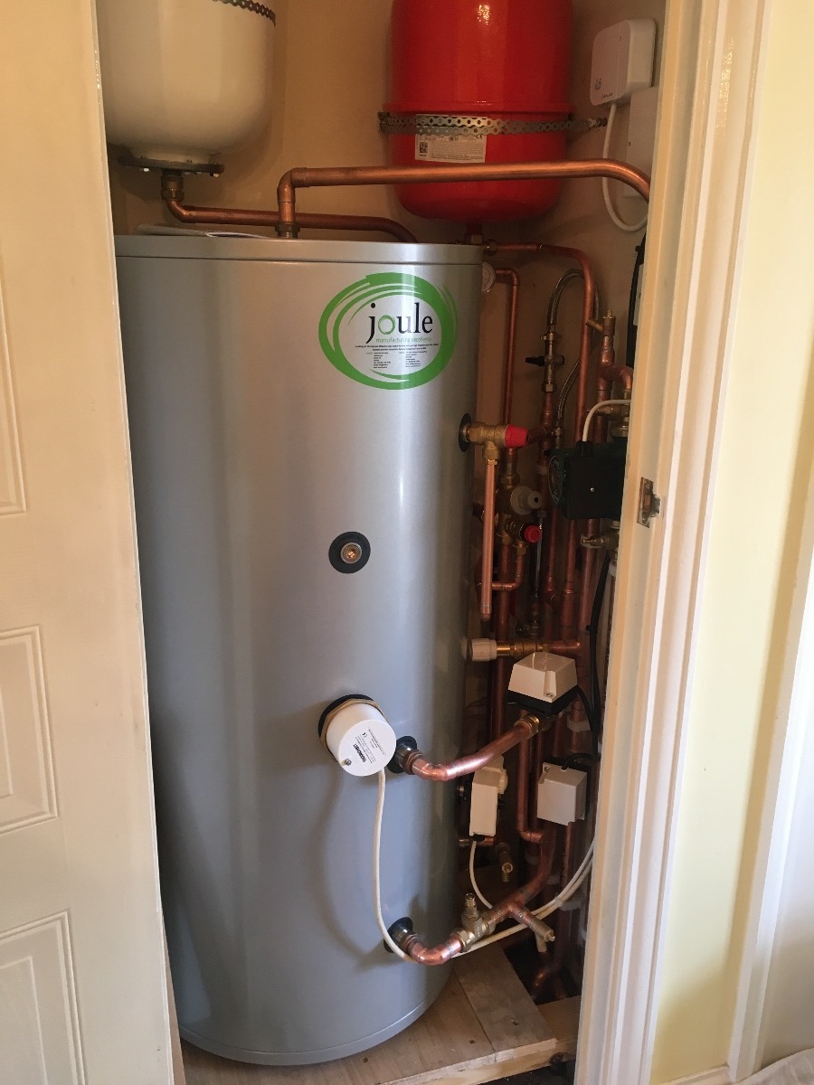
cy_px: 542
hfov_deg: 48.2
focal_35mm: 29
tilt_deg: -16.9
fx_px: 909
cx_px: 407
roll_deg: -0.5
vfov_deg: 61.7
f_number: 2.2
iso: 100
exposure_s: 1/33
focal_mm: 4.15
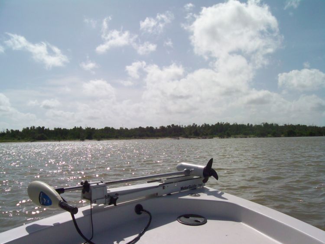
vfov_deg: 39.7
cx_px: 162
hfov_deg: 51.3
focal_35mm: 36
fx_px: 338
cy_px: 122
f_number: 4.8
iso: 80
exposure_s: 1/1401
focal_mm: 6
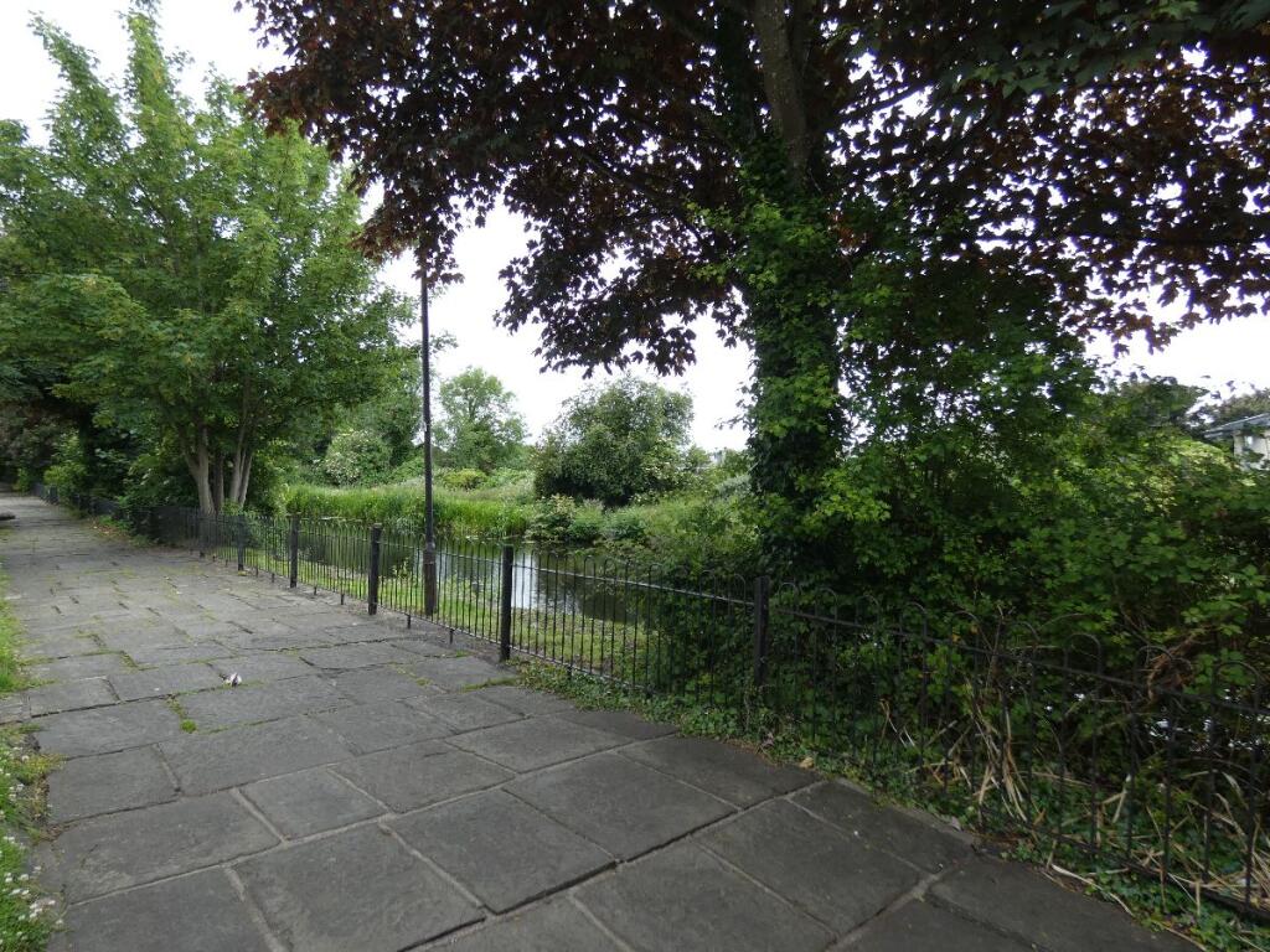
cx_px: 635
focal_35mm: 20
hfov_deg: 81.7
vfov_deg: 66.0
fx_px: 734
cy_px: 476
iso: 80
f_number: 2.8
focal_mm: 3.6
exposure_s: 1/200
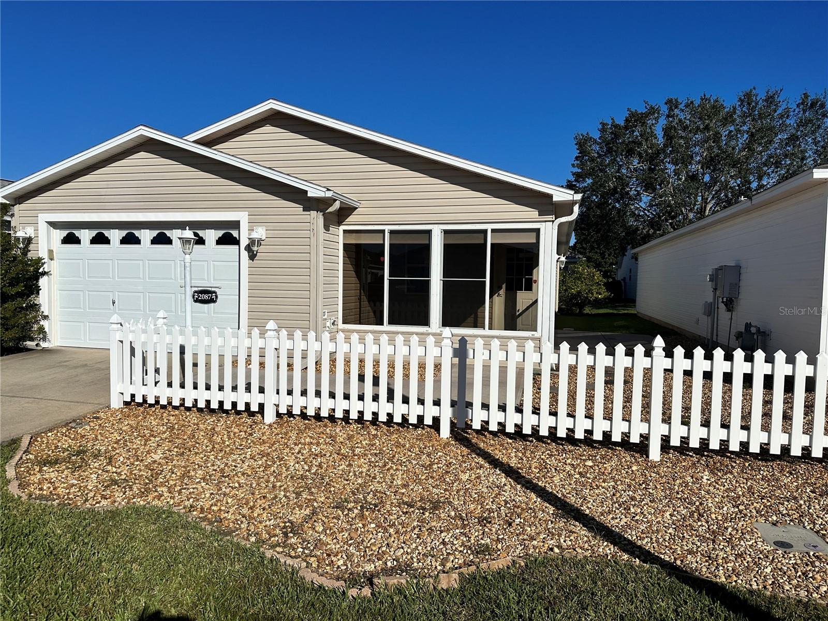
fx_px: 574
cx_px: 414
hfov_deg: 71.6
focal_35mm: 24
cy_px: 310
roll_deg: -0.8
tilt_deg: -3.9
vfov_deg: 56.8
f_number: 1.78
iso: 80
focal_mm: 6.86
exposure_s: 1/13699
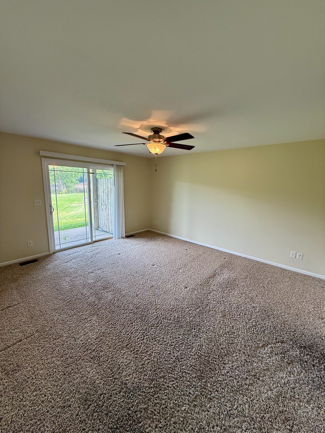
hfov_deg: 85.7
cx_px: 162
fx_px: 175
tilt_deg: -9.4
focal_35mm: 14
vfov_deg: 102.1
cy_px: 216
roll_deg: -1.5
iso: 160
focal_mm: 2.22
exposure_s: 1/120
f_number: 2.2
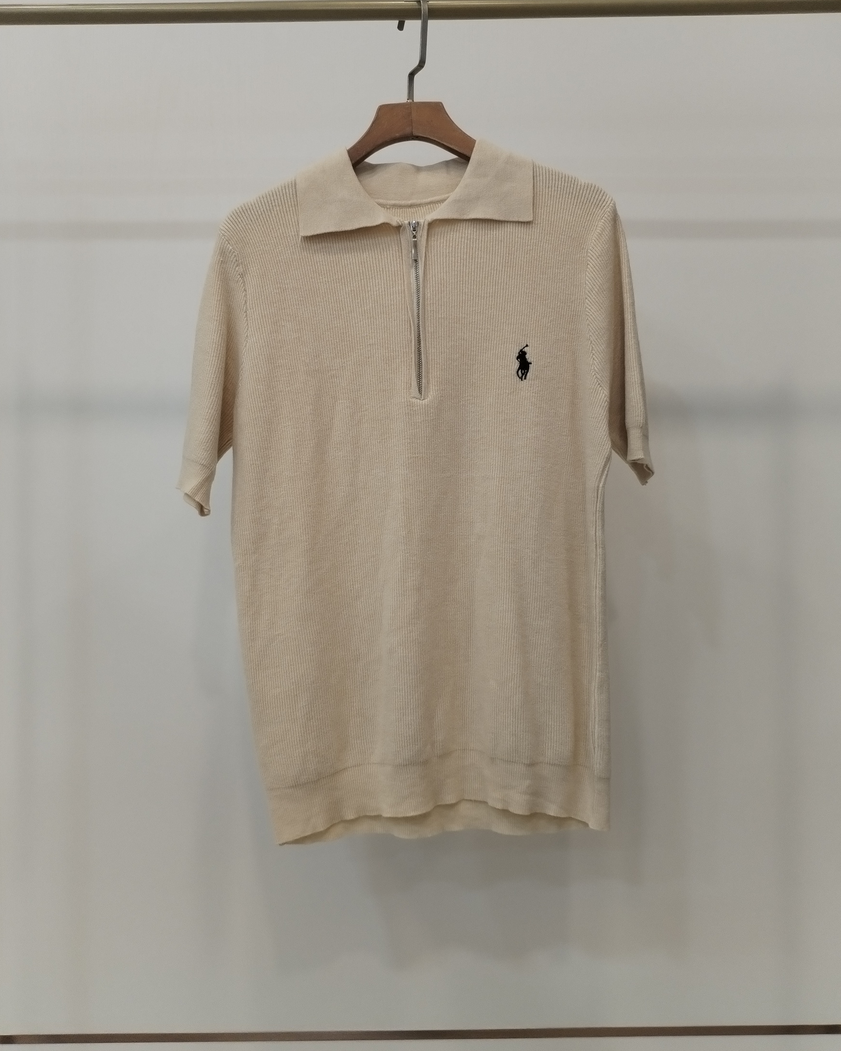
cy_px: 520
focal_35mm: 31
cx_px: 426
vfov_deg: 57.2
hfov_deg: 47.1
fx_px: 964
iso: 215
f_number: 1.8
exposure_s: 1/60
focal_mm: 4.75
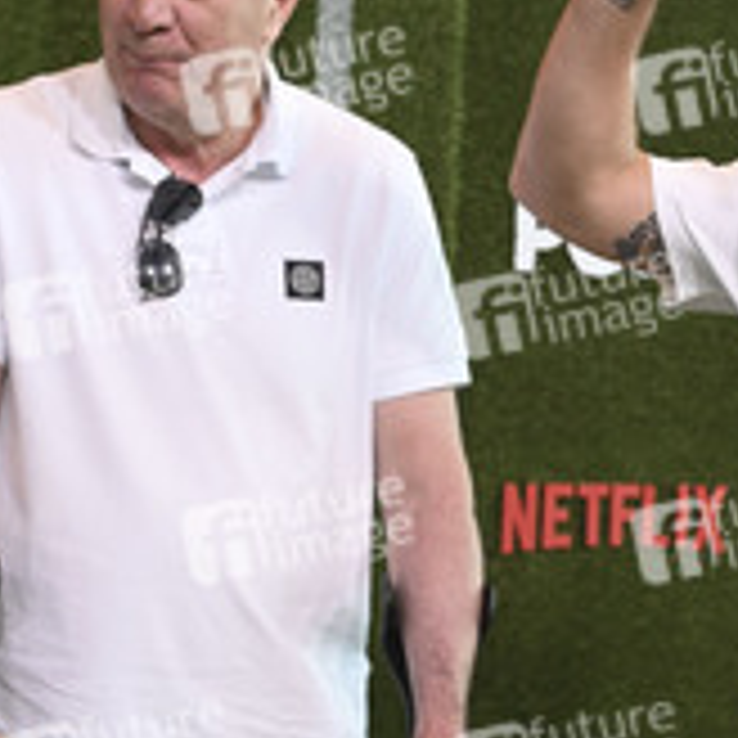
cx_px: 628
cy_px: 418
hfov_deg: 15.4
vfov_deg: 15.6
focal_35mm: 112
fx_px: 2701
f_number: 4
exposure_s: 1/200
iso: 800
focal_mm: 48
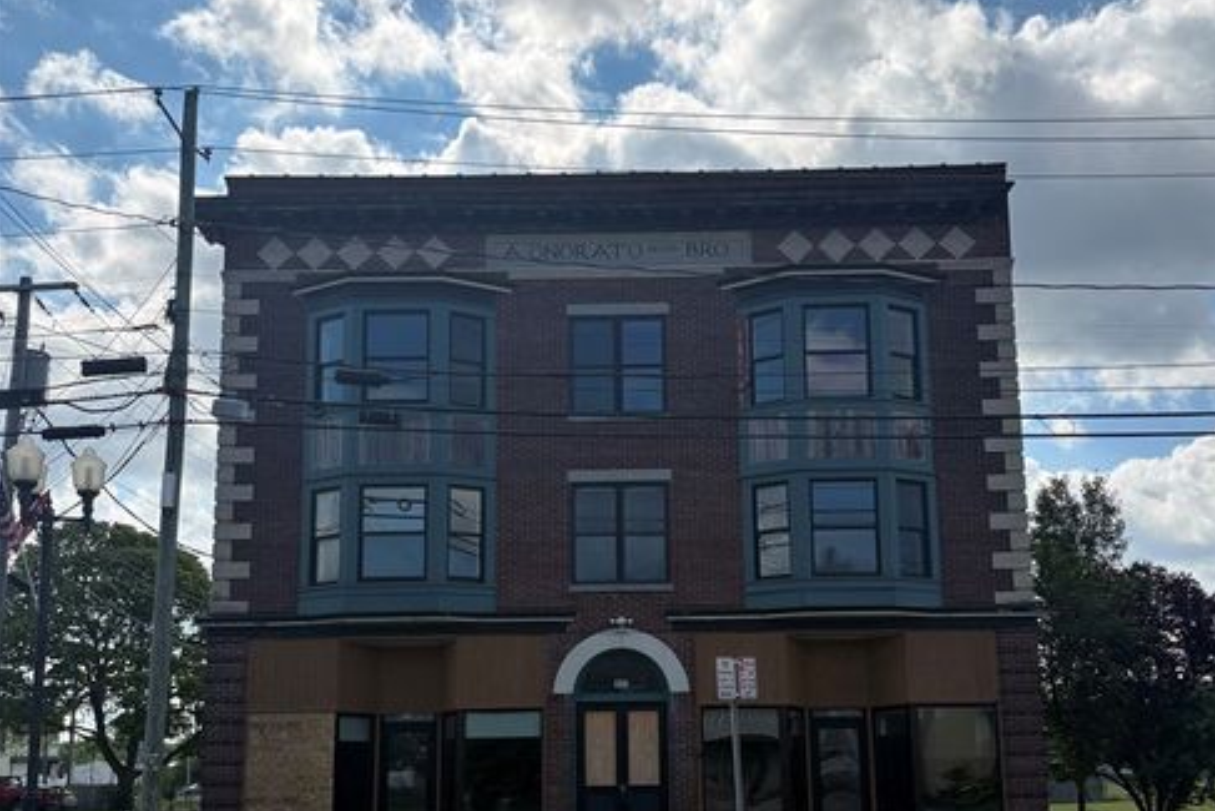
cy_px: 533
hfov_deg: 51.9
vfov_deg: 35.7
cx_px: 621
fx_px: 1249
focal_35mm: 37
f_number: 1.6
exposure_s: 1/7813
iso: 64
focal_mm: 5.96
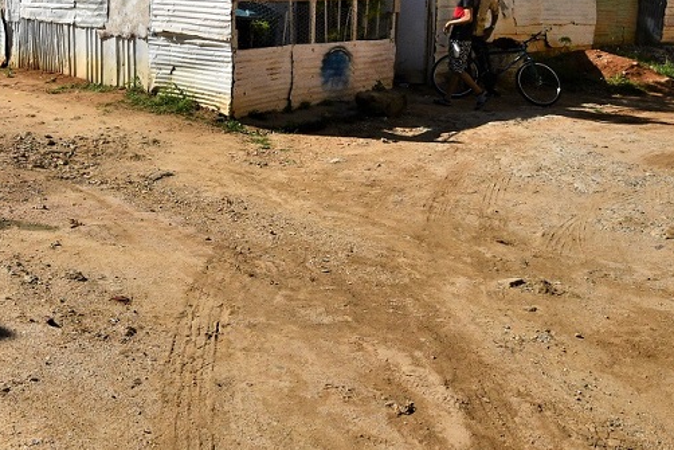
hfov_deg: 51.5
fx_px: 674
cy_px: 105
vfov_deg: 35.9
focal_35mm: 36
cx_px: 192
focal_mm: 10
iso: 400
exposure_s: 1/640
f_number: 13
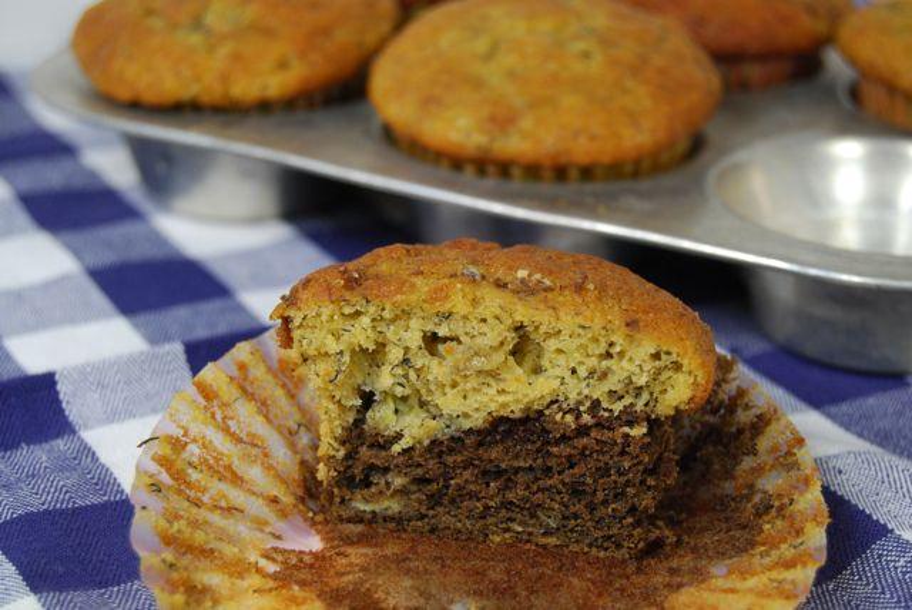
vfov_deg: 16.6
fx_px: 2092
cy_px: 305
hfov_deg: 24.6
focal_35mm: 82
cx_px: 456
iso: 800
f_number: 7.1
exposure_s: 1/250
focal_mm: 55
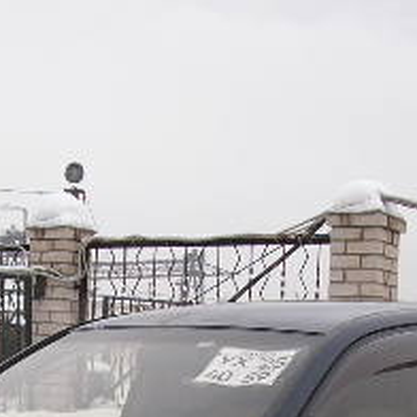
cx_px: 145
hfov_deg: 17.2
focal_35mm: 101
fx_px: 1377
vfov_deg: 16.6
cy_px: 472
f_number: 2.8
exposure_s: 1/204
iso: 50
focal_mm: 5.8
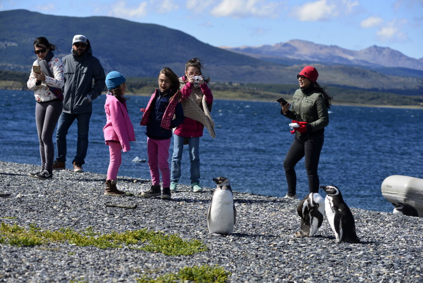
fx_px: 1411
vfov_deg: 11.4
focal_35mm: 120
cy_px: 142
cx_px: 212
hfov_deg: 17.1
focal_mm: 120
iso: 250
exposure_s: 1/1000
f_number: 5.6
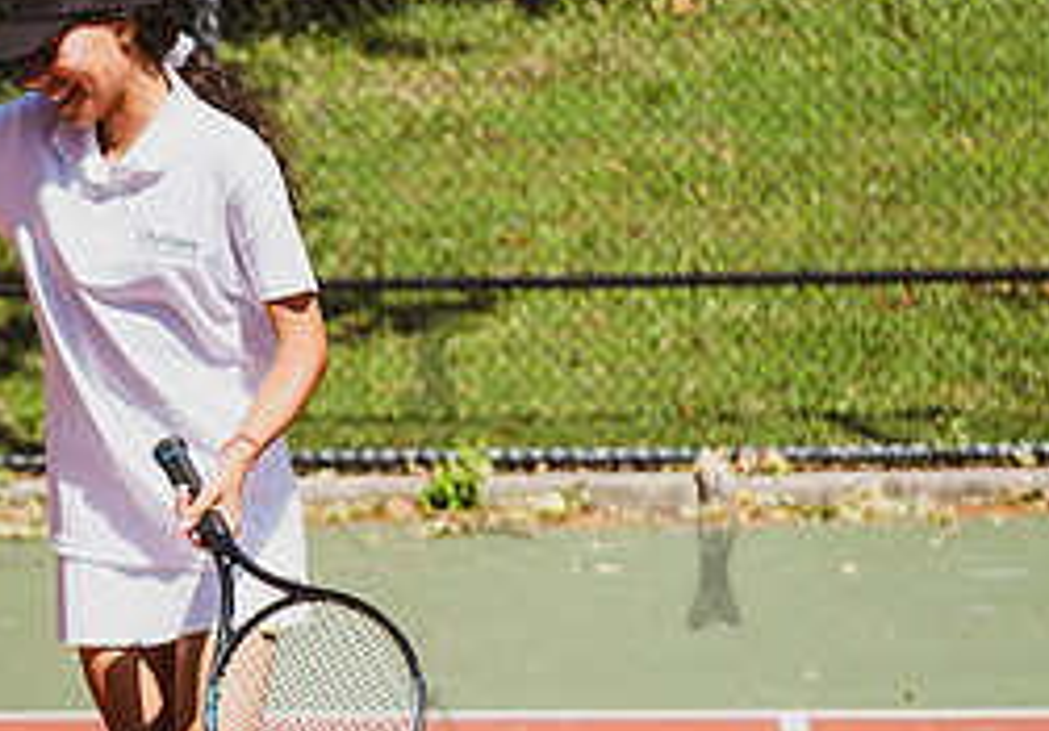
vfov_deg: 7.4
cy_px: 475
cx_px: -182
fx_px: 5645
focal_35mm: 191
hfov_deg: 10.5
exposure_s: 1/3200
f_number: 3.5
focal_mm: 70
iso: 200
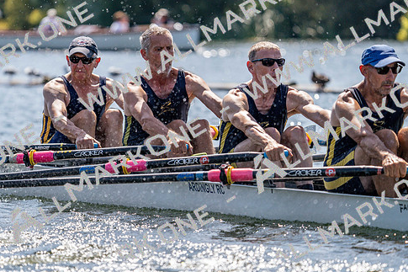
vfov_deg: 3.6
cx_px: 182
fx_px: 4271
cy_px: 114
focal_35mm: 377
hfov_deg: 5.5
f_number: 6.3
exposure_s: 1/2000
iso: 320
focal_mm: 315
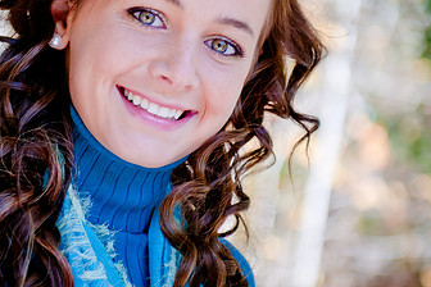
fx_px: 2167
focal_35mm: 181
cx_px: 115
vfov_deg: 7.6
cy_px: 62
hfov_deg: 11.3
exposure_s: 1/320
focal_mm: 70
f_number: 3.2
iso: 200
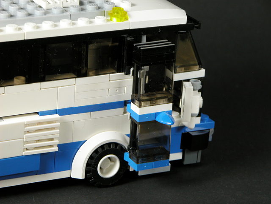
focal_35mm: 176
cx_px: 136
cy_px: 102
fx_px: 1378
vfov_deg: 8.4
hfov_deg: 11.2
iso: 100
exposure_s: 1/8
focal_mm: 44.7
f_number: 6.3
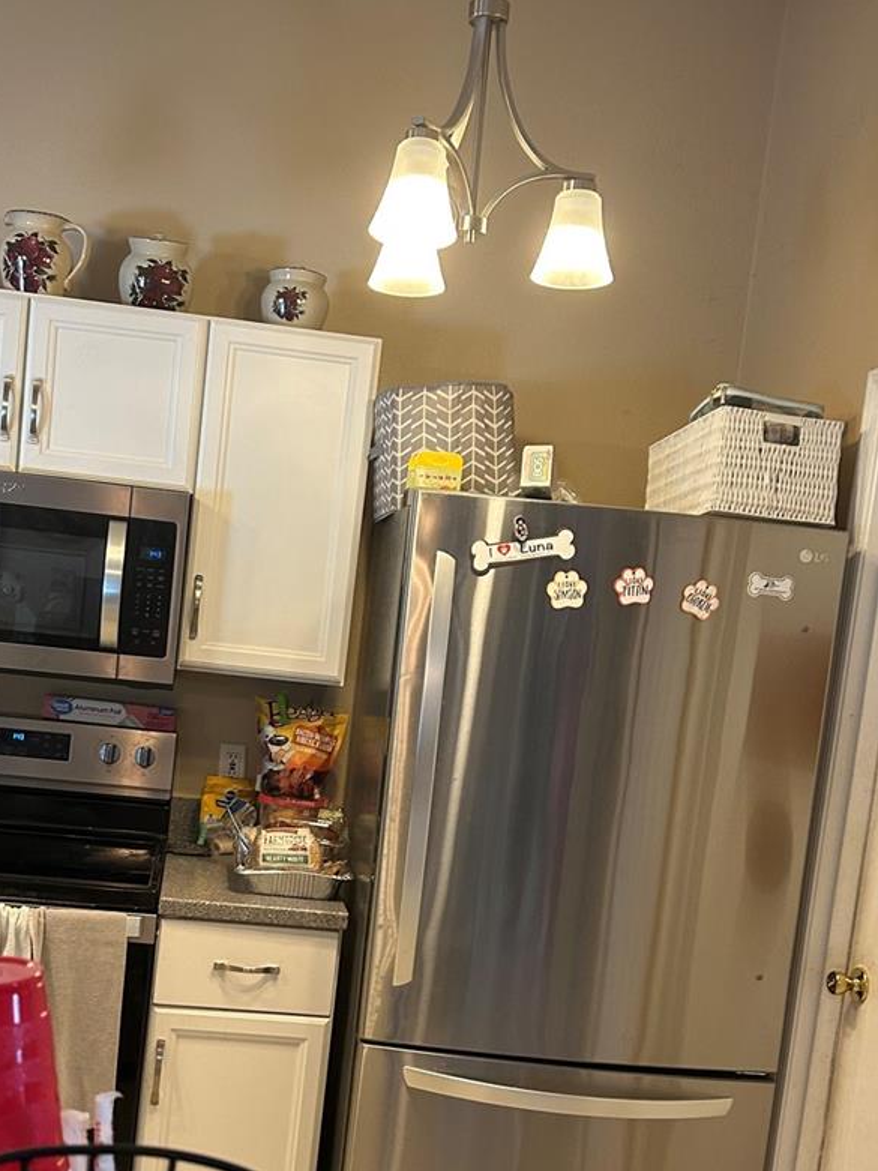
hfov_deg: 35.8
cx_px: 330
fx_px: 1353
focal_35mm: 40
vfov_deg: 46.4
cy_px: 728
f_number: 1.5
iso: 160
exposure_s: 1/60
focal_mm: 5.7
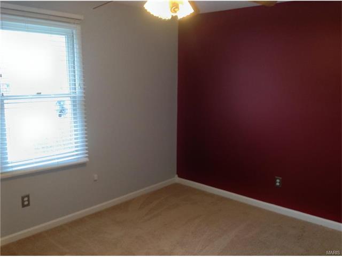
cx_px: 171
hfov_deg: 52.6
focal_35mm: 35
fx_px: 346
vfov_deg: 40.7
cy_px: 128
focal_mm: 4.28
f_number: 2.4
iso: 320
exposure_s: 1/15
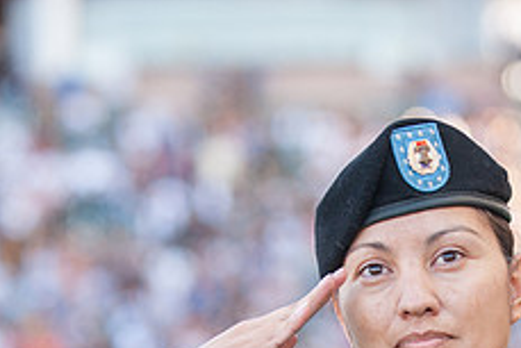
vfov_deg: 5.5
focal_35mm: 248
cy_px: 437
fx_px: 3591
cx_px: 403
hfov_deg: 8.3
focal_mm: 98
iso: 800
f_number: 2.8
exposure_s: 1/1000
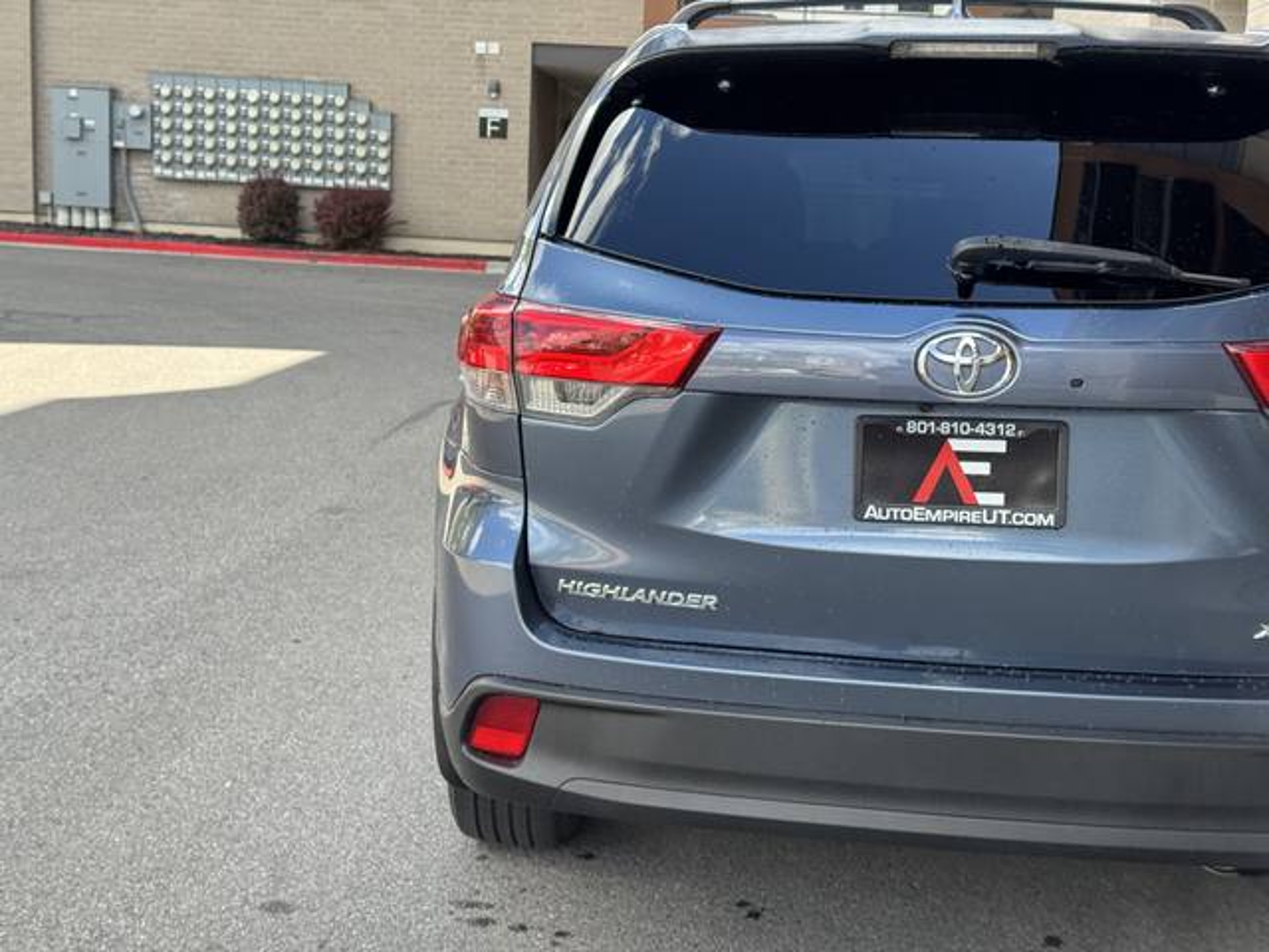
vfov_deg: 30.3
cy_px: 476
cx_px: 634
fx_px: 1760
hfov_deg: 39.7
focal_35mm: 48
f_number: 1.78
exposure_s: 1/470
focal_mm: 6.76
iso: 64
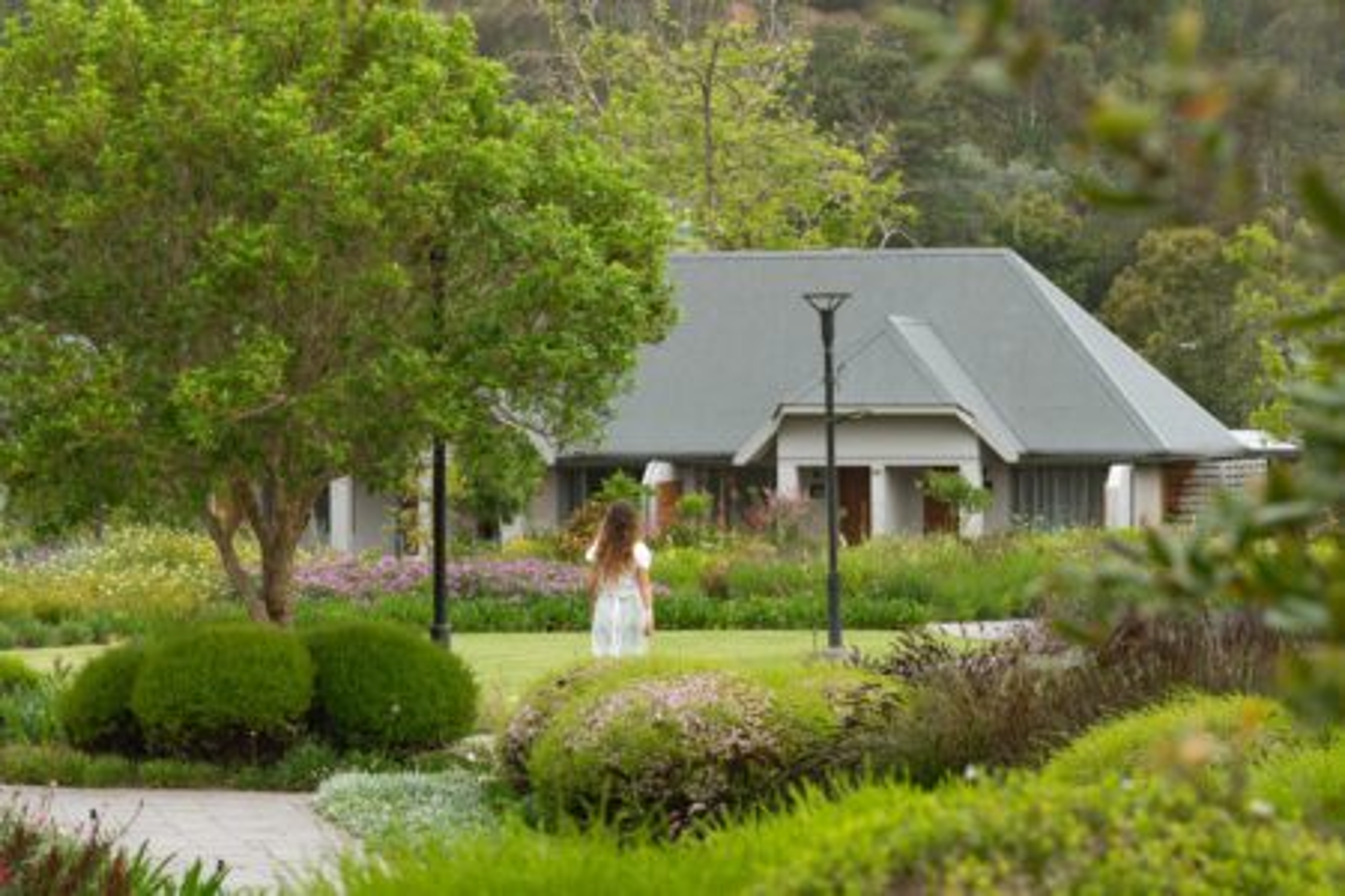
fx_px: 5043
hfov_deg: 15.2
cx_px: 672
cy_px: 448
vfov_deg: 10.2
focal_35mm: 135
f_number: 7.1
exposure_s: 1/160
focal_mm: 90
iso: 800
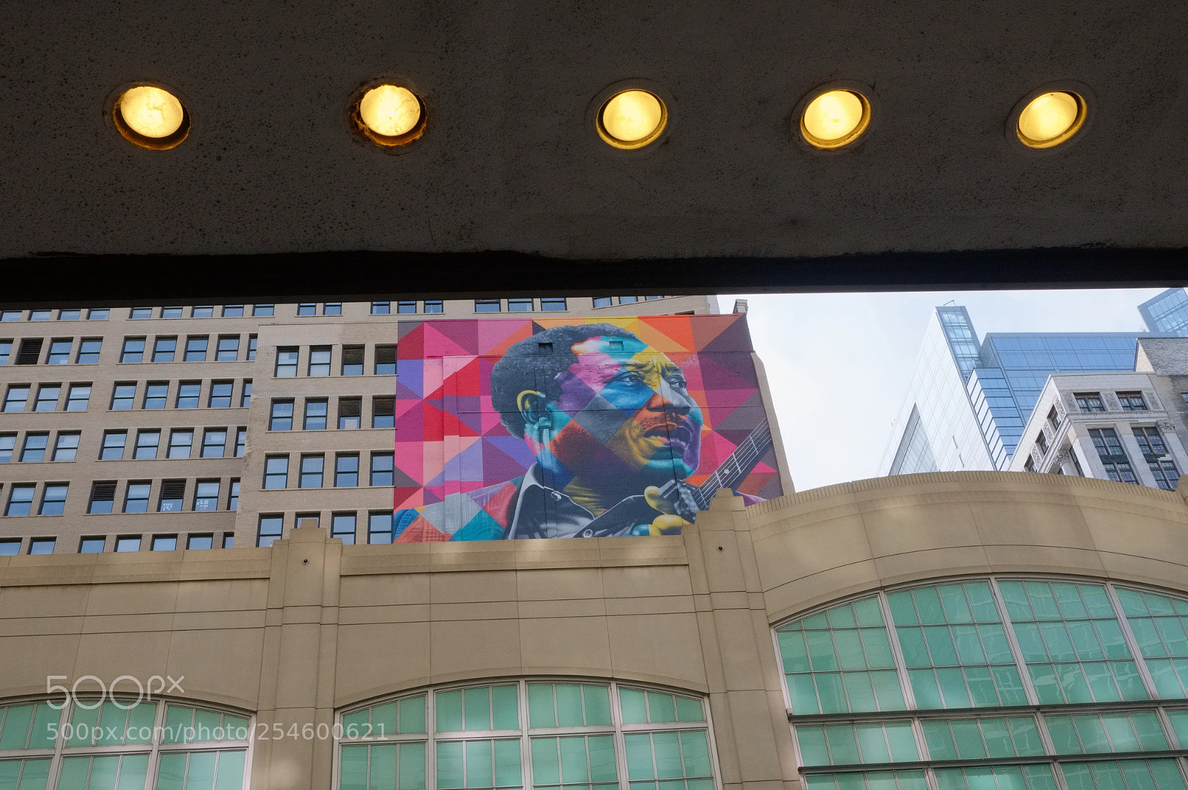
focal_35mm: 35
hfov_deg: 54.5
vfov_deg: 37.8
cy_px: 395
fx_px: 1154
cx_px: 594
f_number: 9
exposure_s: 1/1600
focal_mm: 23
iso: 3200
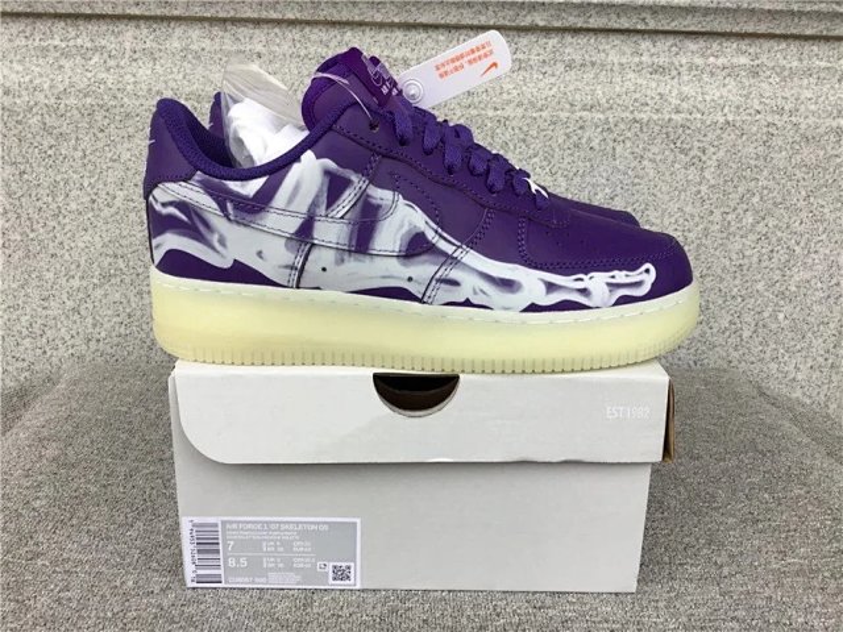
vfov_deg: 45.4
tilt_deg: -16.1
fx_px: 755
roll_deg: -1.1
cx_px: 422
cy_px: 316
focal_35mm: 31
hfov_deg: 58.4
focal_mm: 3.3
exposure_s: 1/50
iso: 25
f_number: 2.4
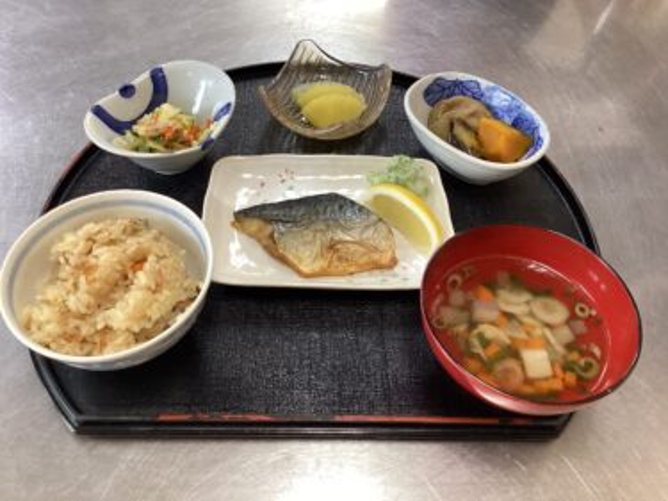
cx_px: 334
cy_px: 250
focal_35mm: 31
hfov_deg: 58.4
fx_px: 598
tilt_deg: -52.0
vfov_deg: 45.4
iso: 160
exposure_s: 1/60
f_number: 2.4
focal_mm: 3.3
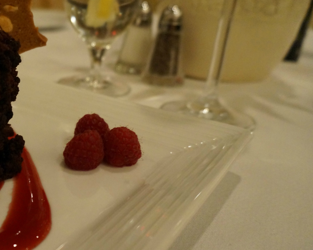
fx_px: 389
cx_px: 24
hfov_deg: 40.1
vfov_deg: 35.7
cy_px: 123
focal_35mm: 42
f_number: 3.5
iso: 3200
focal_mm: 16
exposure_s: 1/30
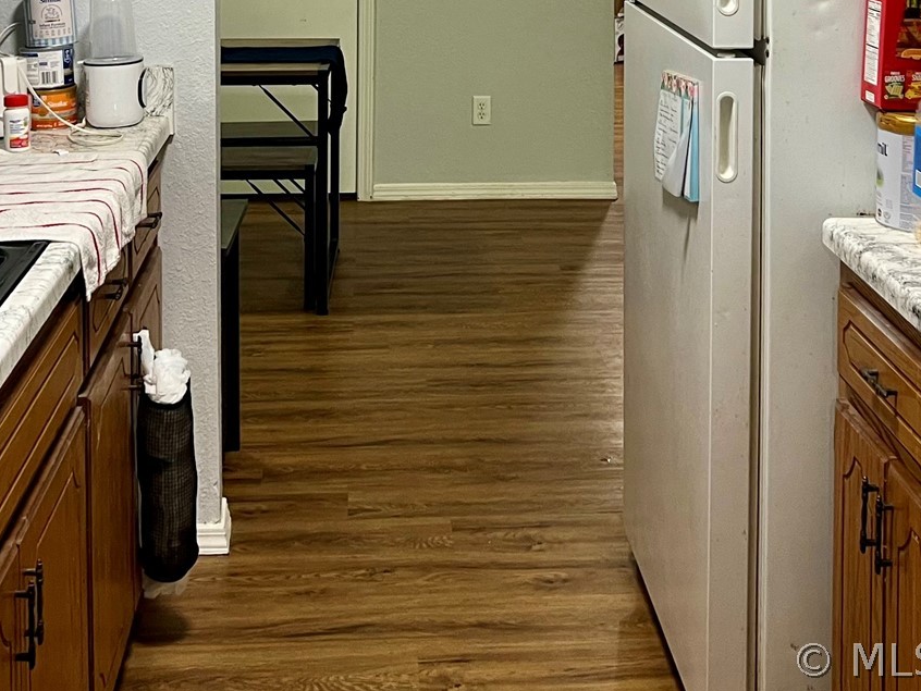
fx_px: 1570
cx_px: 452
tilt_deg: -3.4
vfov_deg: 23.2
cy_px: -87
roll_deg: -0.8
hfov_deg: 32.7
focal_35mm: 59
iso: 125
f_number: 1.5
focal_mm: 5.7
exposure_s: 1/60
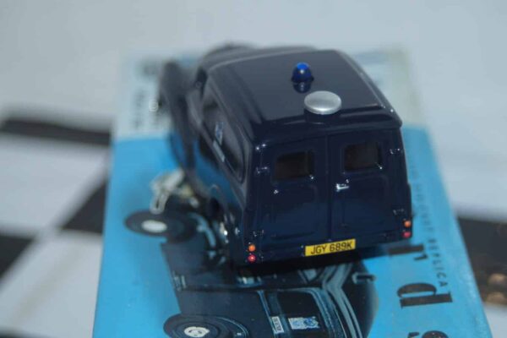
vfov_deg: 13.0
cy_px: 169
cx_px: 254
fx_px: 1479
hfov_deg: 19.5
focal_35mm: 105
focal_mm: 70
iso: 250
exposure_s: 1/125
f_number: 5.6
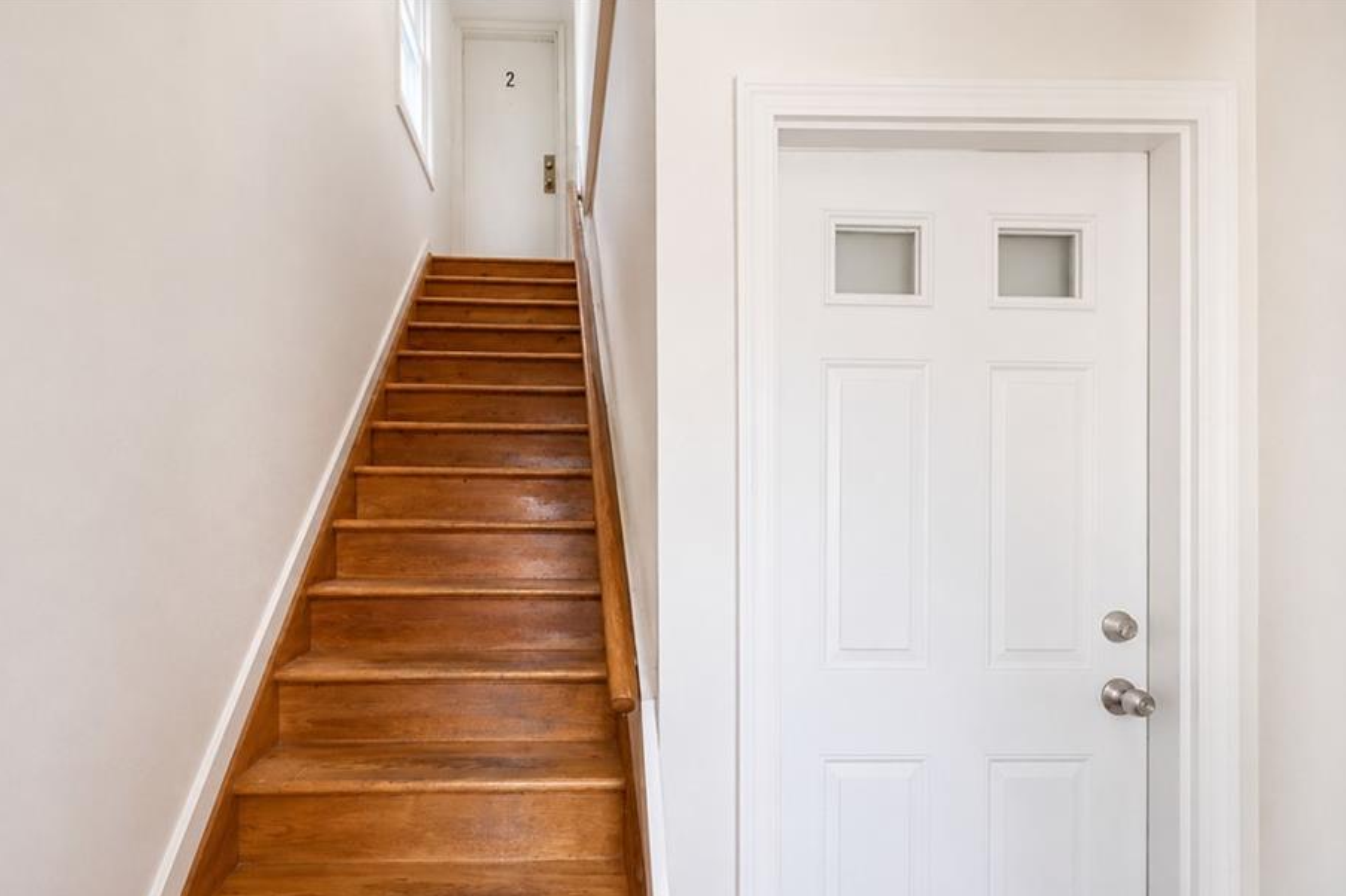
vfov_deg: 70.1
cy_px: 503
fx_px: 635
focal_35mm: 17
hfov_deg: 93.1
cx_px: 616
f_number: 11
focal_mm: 10
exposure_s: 1/80
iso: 2000
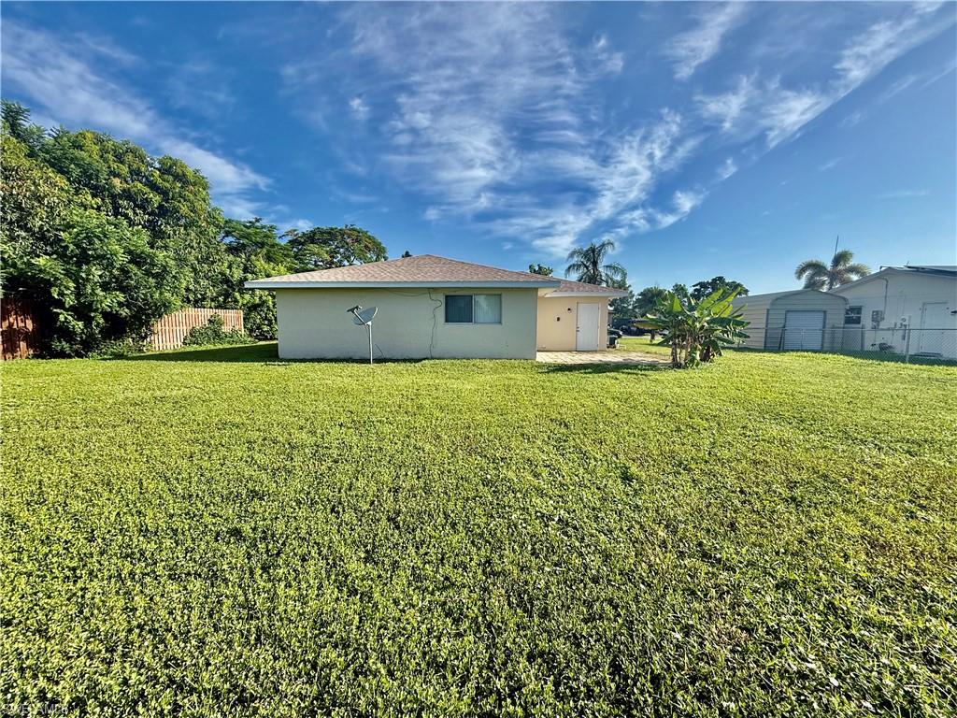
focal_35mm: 14
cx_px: 478
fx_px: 387
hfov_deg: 102.1
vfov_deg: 85.7
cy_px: 359
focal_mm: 2.22
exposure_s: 1/1497
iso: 50
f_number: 2.2
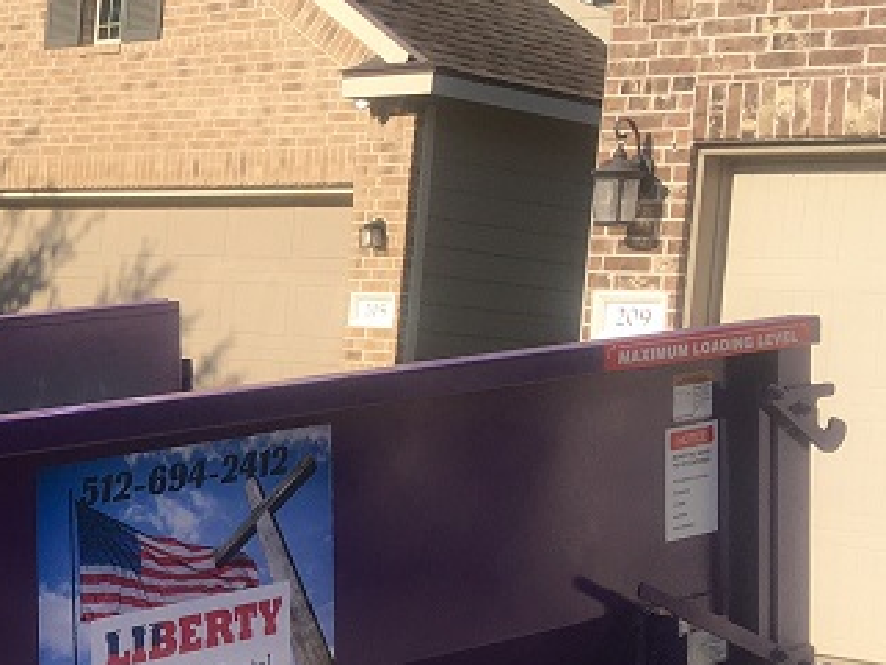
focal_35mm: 91
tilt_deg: -1.0
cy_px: 469
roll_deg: -4.0
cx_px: -190
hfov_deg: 20.1
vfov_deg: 16.2
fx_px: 2330
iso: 25
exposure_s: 1/1202
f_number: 2.2
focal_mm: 4.15
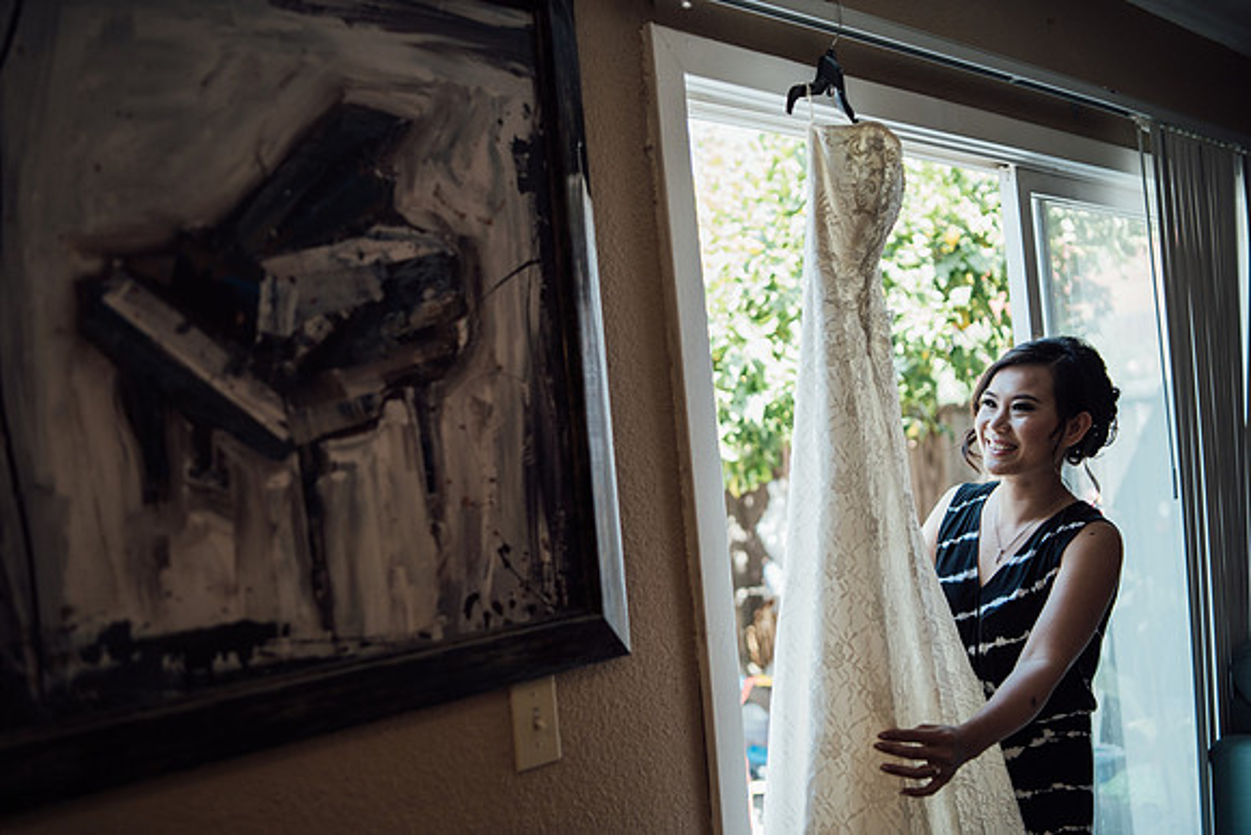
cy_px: 418
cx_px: 626
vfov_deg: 37.9
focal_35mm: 35
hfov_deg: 54.4
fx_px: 1216
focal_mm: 35
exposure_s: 1/640
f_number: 1.8
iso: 320
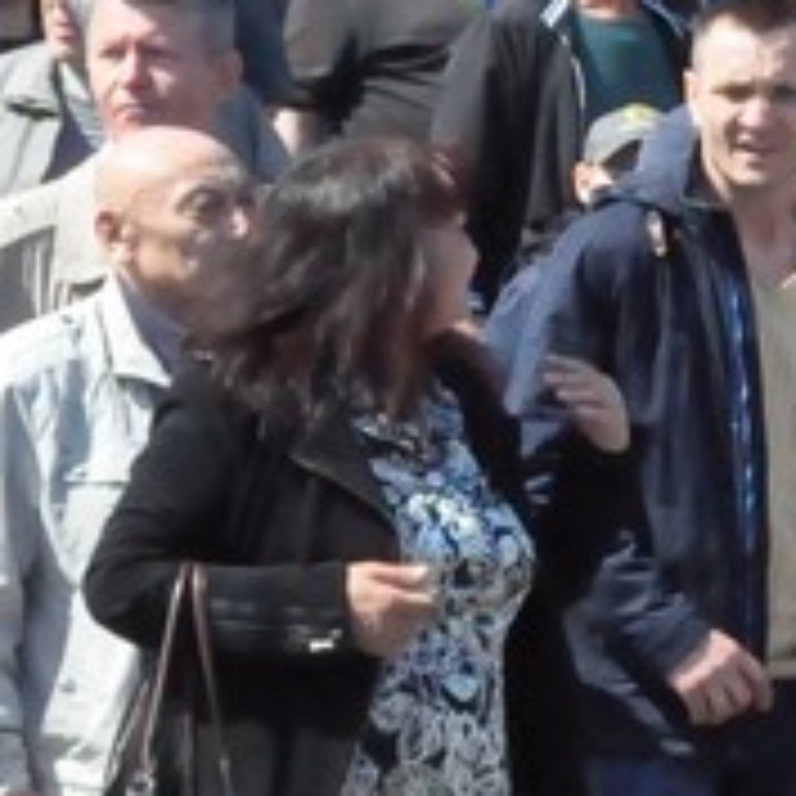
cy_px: 333
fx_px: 16254
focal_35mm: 625
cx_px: 2235
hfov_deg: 2.8
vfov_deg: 2.8
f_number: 10
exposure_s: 1/4000
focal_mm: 75
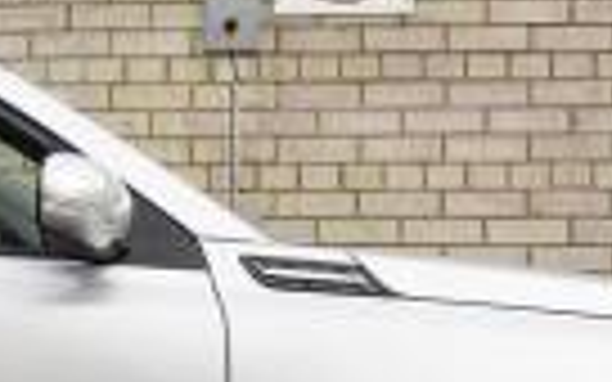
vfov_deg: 8.6
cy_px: 351
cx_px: -266
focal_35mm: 151
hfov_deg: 13.2
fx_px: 2525
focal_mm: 21
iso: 100
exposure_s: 1/100
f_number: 6.3
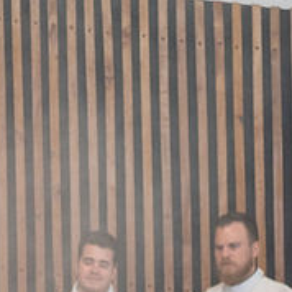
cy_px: 309
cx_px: -259
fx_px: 2424
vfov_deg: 6.9
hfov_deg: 6.7
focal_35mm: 254
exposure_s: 1/250
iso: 1000
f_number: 1.8
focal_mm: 35
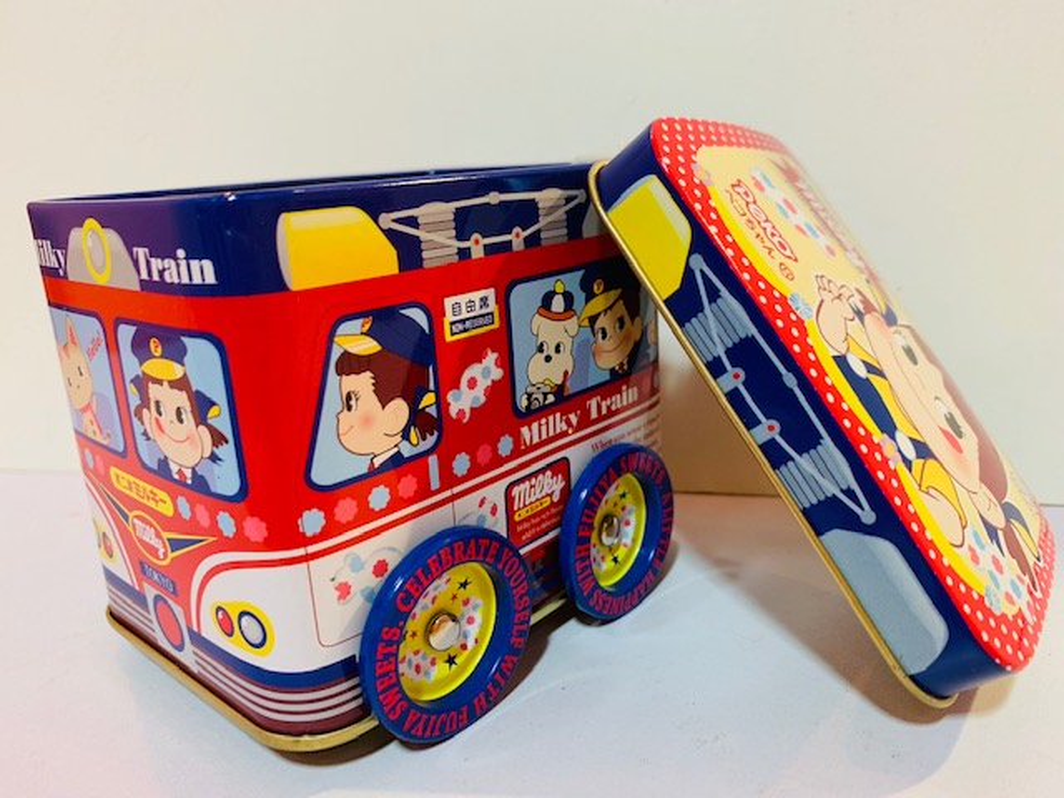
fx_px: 799
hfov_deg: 67.3
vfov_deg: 53.1
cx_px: 532
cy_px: 399
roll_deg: +3.3
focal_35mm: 26
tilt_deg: -15.6
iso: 125
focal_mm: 4.25
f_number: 1.8
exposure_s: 1/50
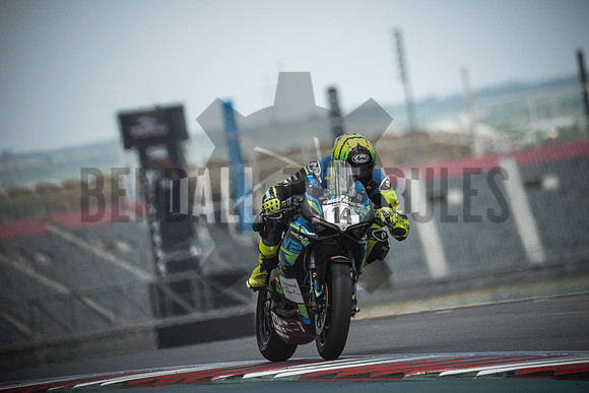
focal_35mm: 600
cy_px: 196
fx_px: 9819
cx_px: 294
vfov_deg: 2.3
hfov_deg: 3.4
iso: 1600
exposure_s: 1/2500
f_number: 5.6
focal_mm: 400
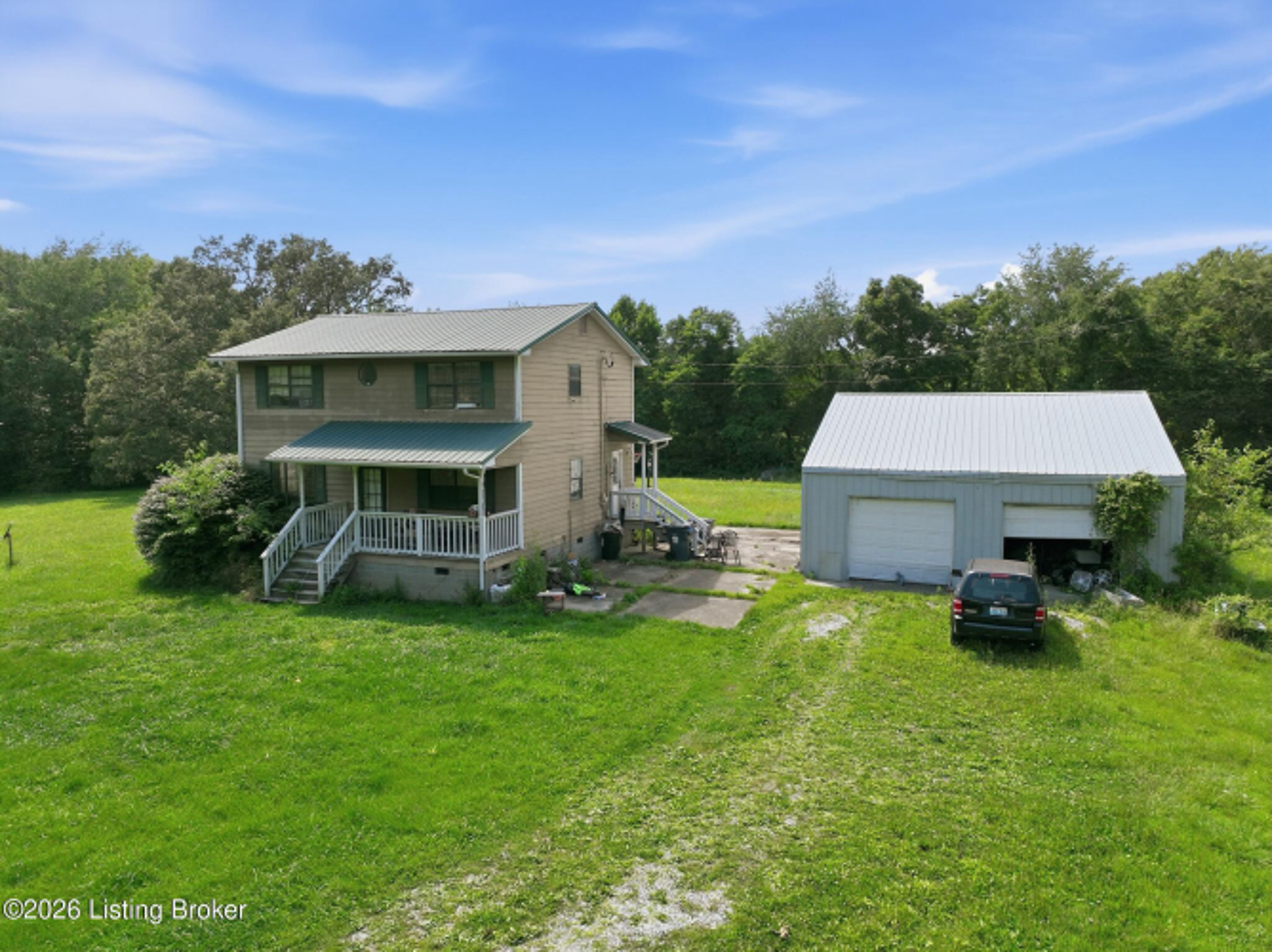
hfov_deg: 71.6
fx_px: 881
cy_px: 476
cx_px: 636
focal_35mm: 24
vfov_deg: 56.8
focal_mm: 12.3
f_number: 2.8
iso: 180
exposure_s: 1/5000
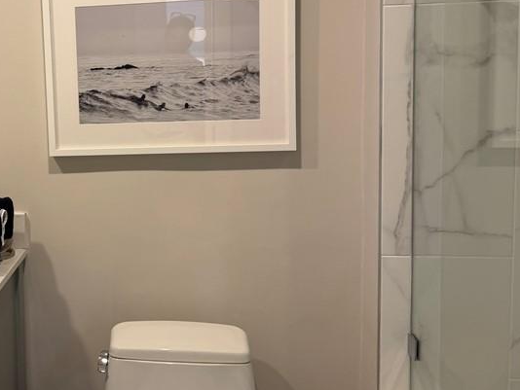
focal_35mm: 46
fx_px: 691
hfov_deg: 38.9
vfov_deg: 31.3
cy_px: 135
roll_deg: +1.7
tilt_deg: -4.9
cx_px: 71
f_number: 1.78
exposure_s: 1/60
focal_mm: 6.76
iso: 125
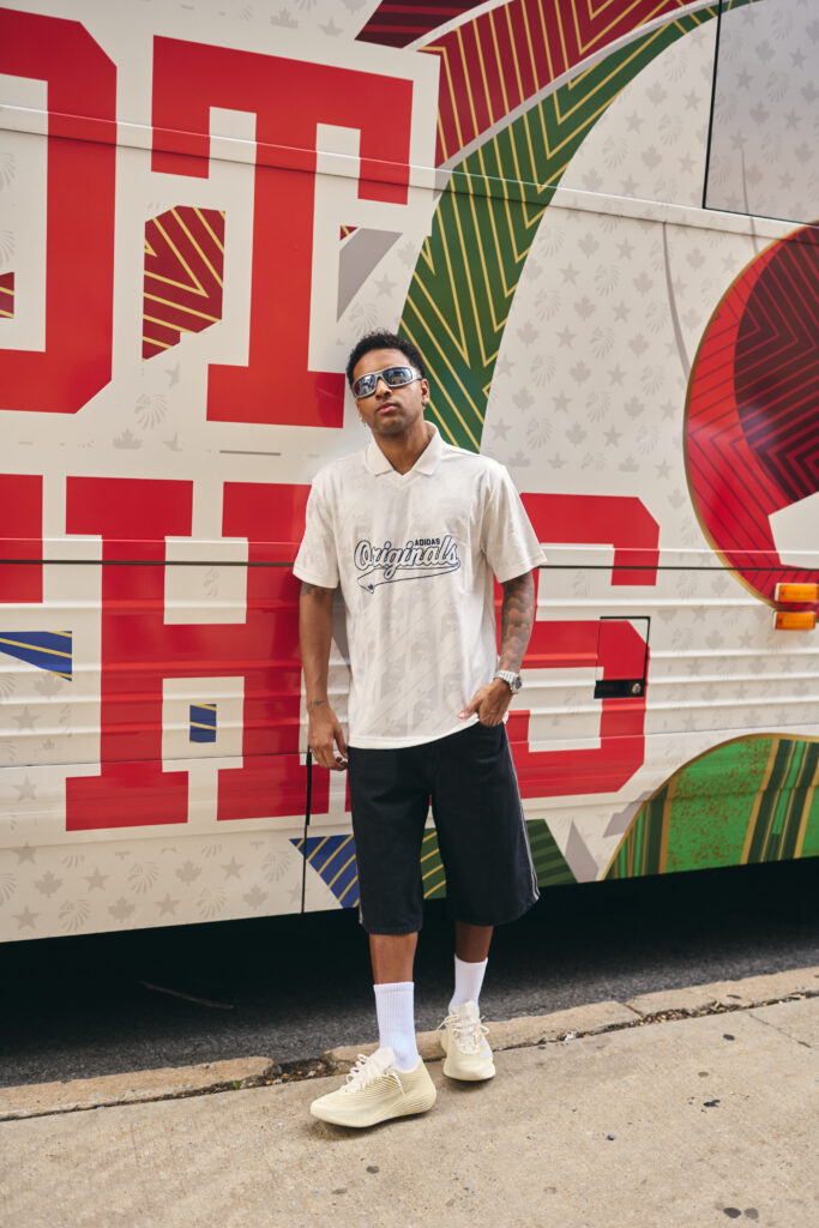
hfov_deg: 37.9
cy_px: 614
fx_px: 1194
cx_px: 410
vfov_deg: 54.4
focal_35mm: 35
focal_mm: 35
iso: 80
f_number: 2
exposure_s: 1/200
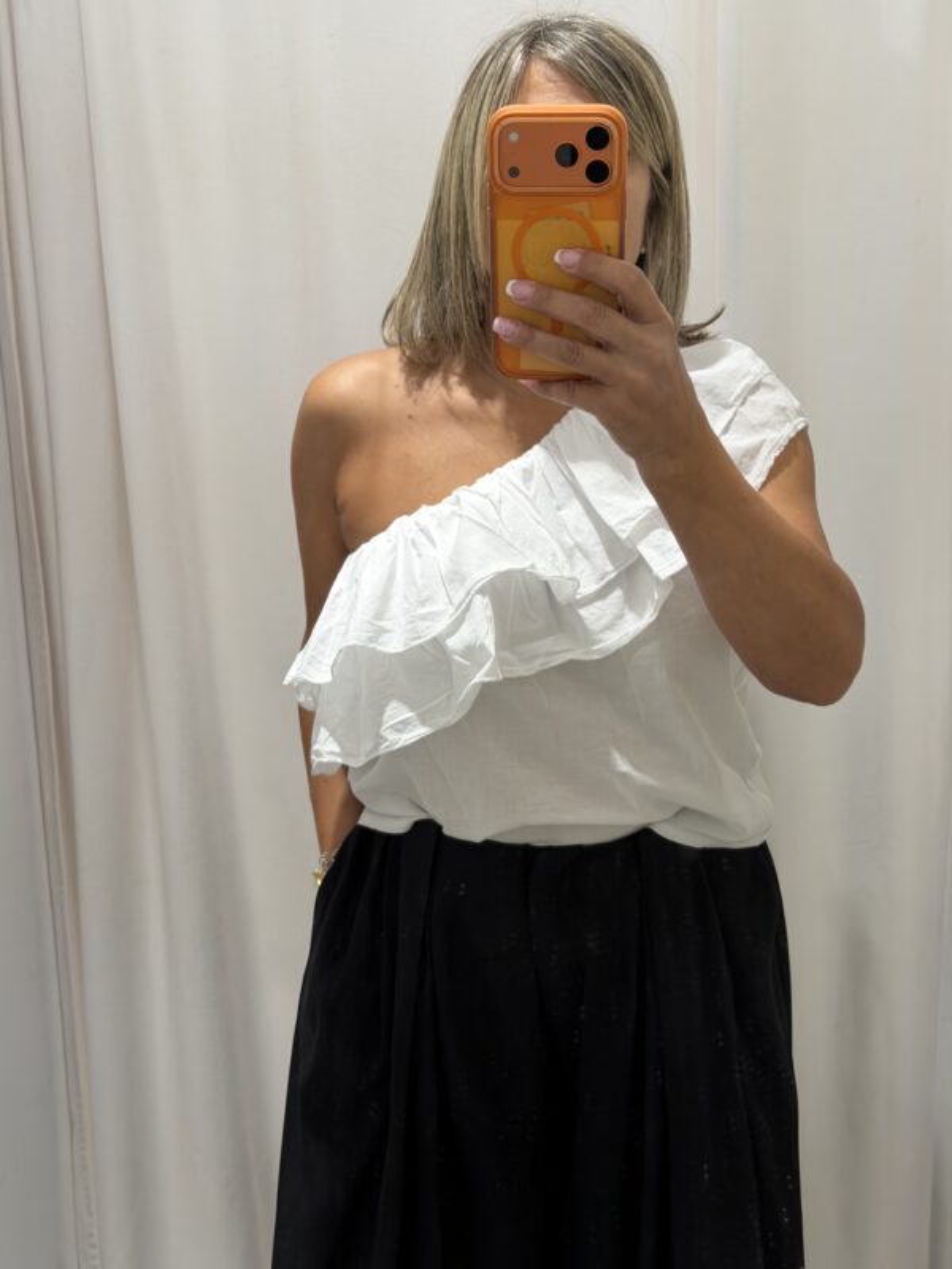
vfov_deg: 39.7
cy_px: 634
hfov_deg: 30.3
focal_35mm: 48
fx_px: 1760
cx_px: 476
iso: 64
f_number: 1.78
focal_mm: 6.76
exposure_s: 1/50
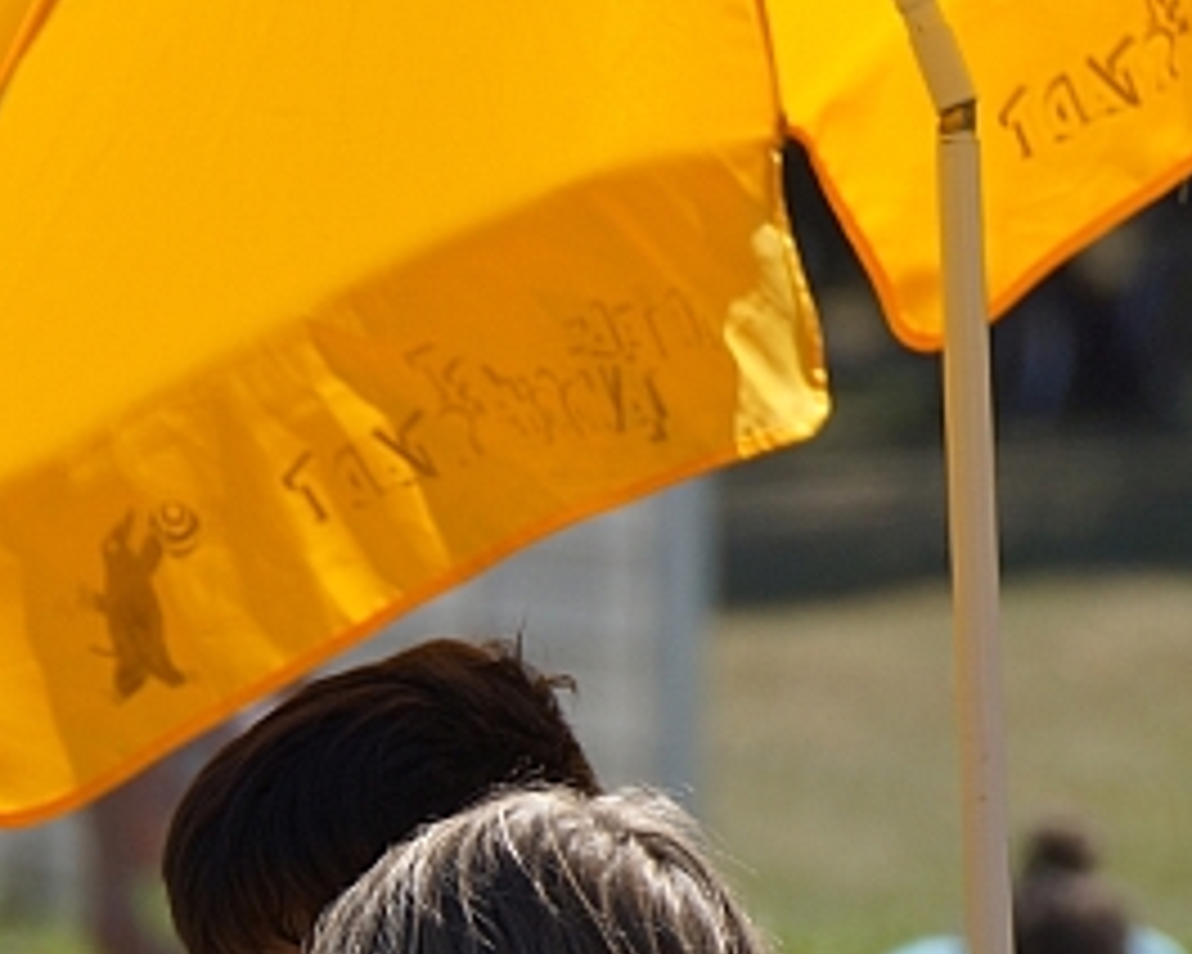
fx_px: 30692
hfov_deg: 2.2
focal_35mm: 870
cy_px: 1082
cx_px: -729
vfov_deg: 1.8
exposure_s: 1/400
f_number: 5.6
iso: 100
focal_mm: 160
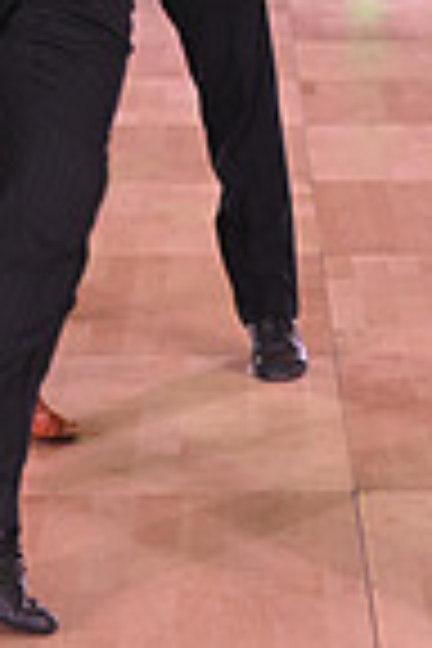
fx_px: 2898
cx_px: 466
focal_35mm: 161
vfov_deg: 12.4
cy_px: -148
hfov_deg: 8.5
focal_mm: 40
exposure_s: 1/200
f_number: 5.6
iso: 1000
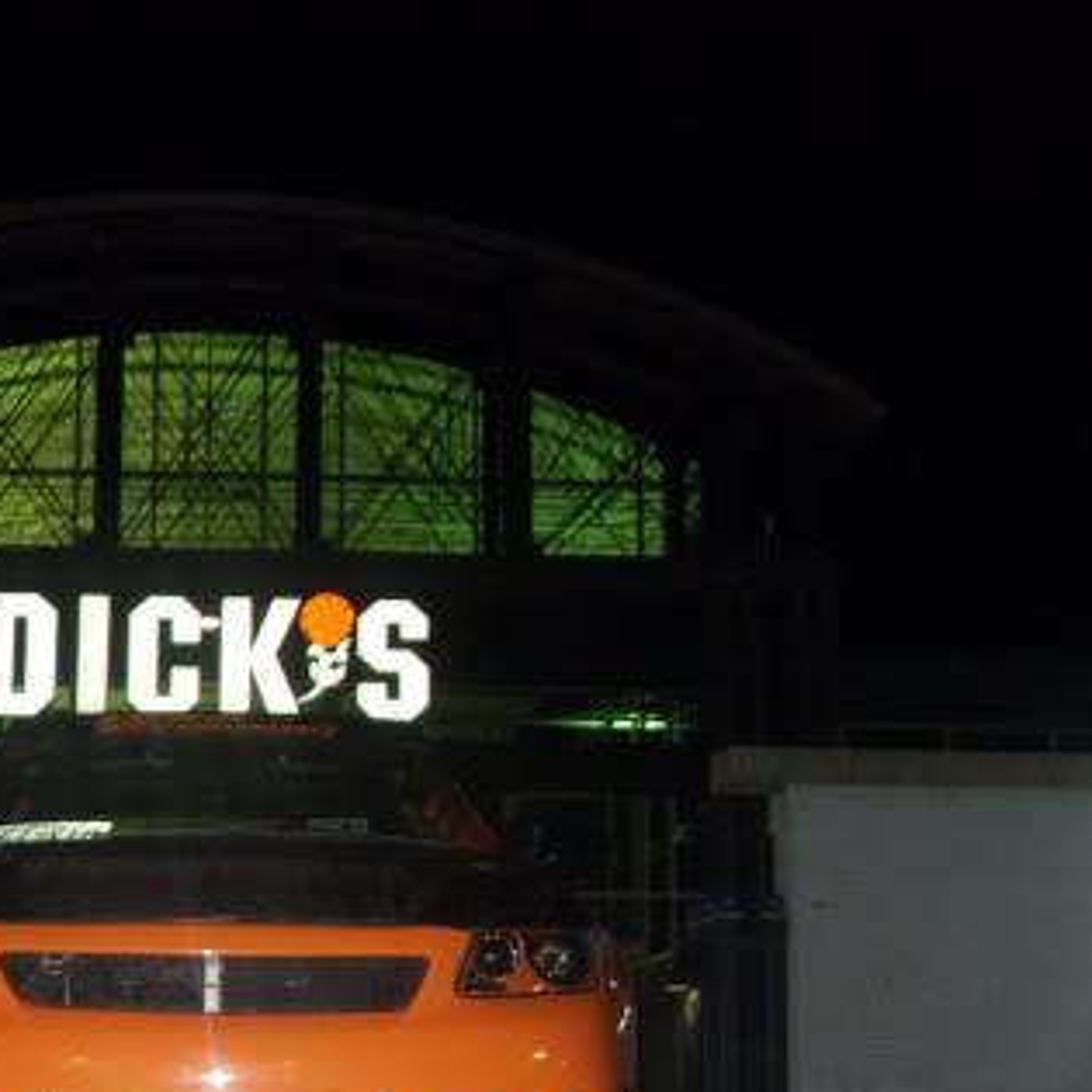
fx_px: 2177
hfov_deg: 27.5
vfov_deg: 27.8
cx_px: 201
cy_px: 811
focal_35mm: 61
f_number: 2.8
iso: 400
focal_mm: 6.3
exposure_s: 1/45
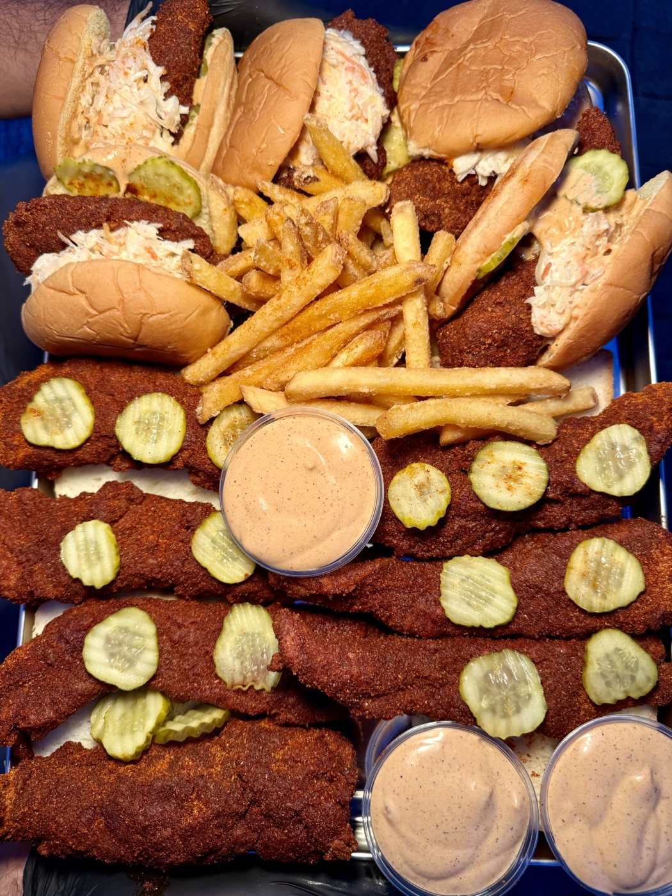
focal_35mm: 24
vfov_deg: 71.6
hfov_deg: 56.8
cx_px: 336
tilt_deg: -78.2
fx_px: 621
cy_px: 448
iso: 100
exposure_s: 1/121
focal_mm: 6.76
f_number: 1.78
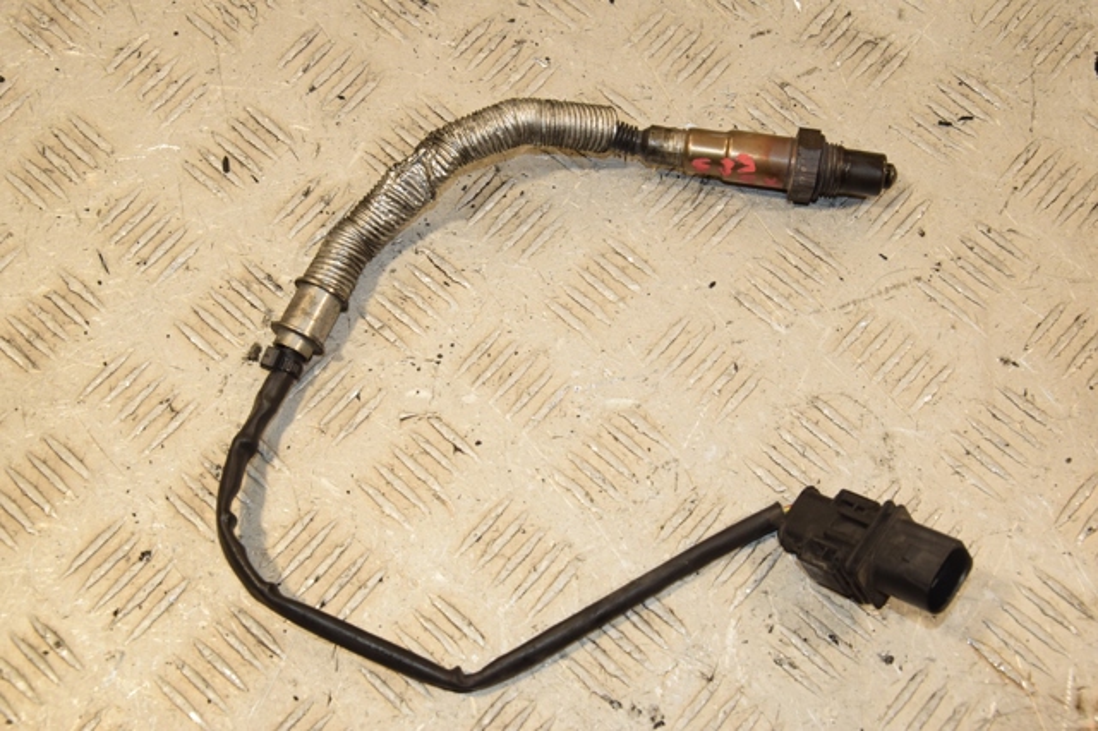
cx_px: 549
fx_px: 1600
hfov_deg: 37.9
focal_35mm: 52
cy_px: 366
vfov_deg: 25.7
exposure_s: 1/200
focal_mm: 35
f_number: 9
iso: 800
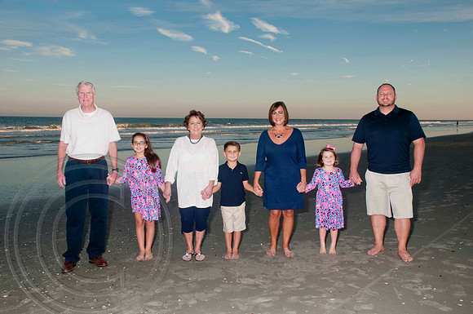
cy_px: 157
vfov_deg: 39.9
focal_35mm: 33
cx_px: 236
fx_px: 433
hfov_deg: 57.3
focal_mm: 22
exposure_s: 1/160
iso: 100
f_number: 8
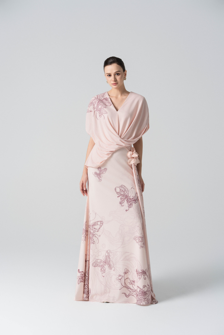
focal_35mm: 55
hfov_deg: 24.6
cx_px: 112
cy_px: 168
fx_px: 513
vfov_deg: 36.2
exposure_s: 1/160
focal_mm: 55
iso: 160
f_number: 7.1
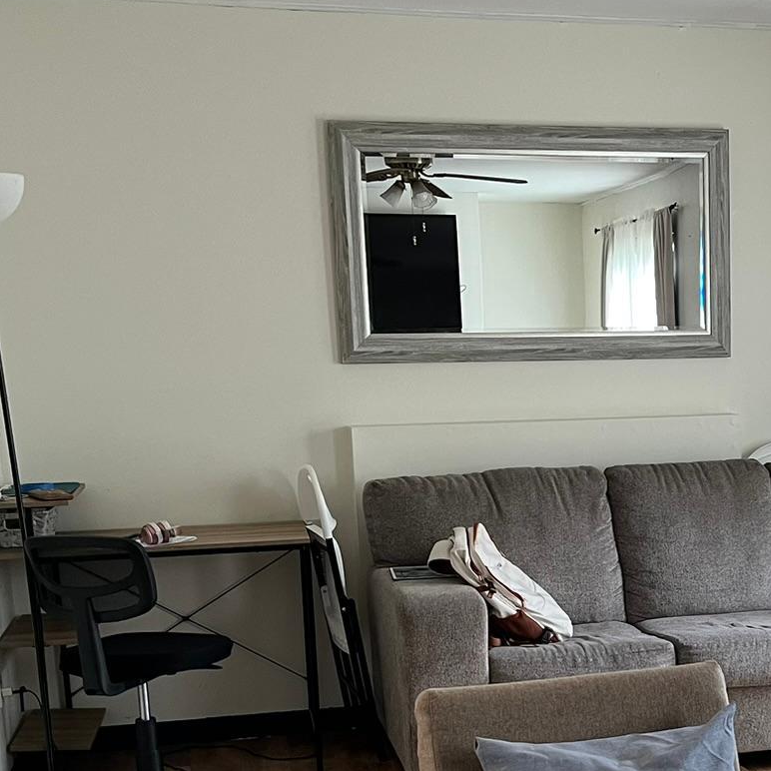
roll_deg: +0.6
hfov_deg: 27.2
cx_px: 686
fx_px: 1537
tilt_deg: -8.6
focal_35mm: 61
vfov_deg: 27.6
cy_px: 614
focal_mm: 5.1
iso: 100
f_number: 1.6
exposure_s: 1/60
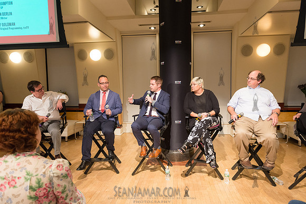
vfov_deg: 53.2
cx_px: 153
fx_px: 204
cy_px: 102
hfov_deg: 73.7
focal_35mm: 24
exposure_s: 1/160
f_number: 4
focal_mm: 24
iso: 2500
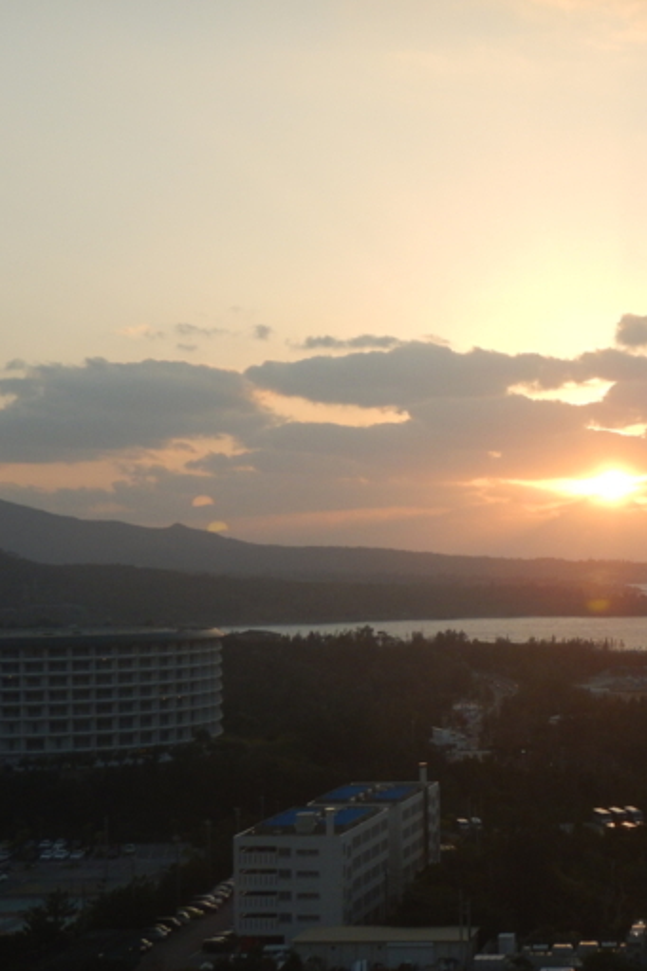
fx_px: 2104
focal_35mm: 78
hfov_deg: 17.2
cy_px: 539
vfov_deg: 26.0
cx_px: 607
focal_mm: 8.5
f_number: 4.3
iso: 125
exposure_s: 1/320
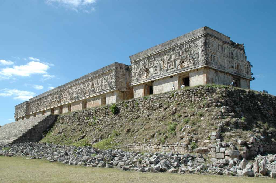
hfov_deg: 51.3
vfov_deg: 35.4
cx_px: 138
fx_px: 287
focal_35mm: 38
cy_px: 92
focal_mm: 25
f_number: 11
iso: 400
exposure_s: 1/400
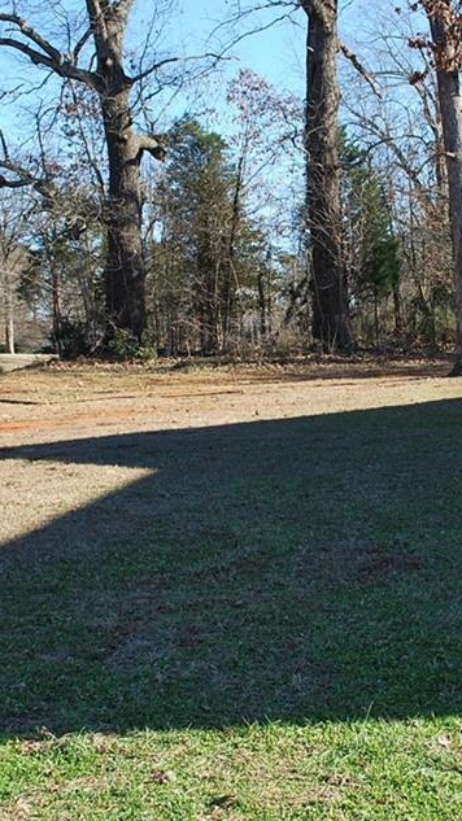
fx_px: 1329
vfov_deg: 34.3
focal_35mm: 61
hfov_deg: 19.6
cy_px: 381
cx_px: 345
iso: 100
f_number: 5.6
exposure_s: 1/125
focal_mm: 24
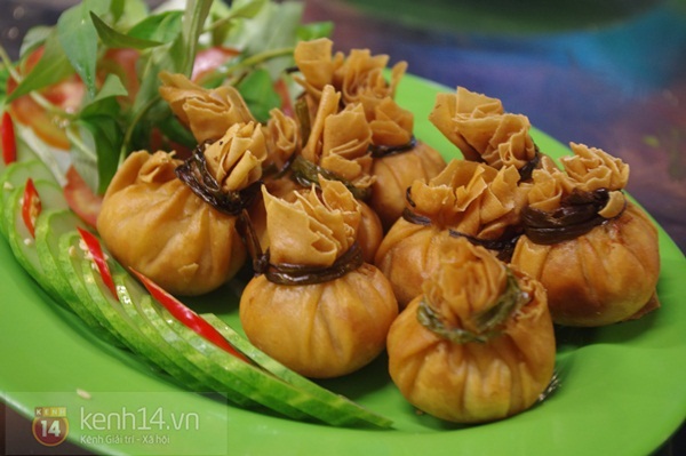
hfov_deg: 38.2
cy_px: 228
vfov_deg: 25.9
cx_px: 343
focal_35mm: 52
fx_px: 990
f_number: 4.5
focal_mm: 35
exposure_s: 1/5
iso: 800
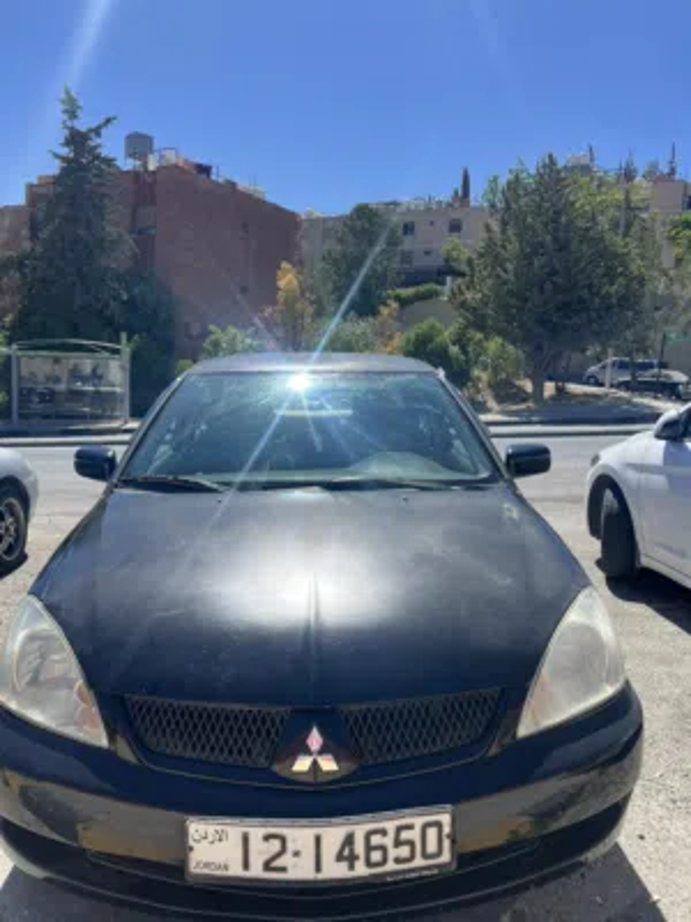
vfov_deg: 67.3
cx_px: 346
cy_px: 461
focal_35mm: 26
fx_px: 692
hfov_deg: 53.1
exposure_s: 1/3077
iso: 50
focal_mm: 5.7
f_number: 1.5
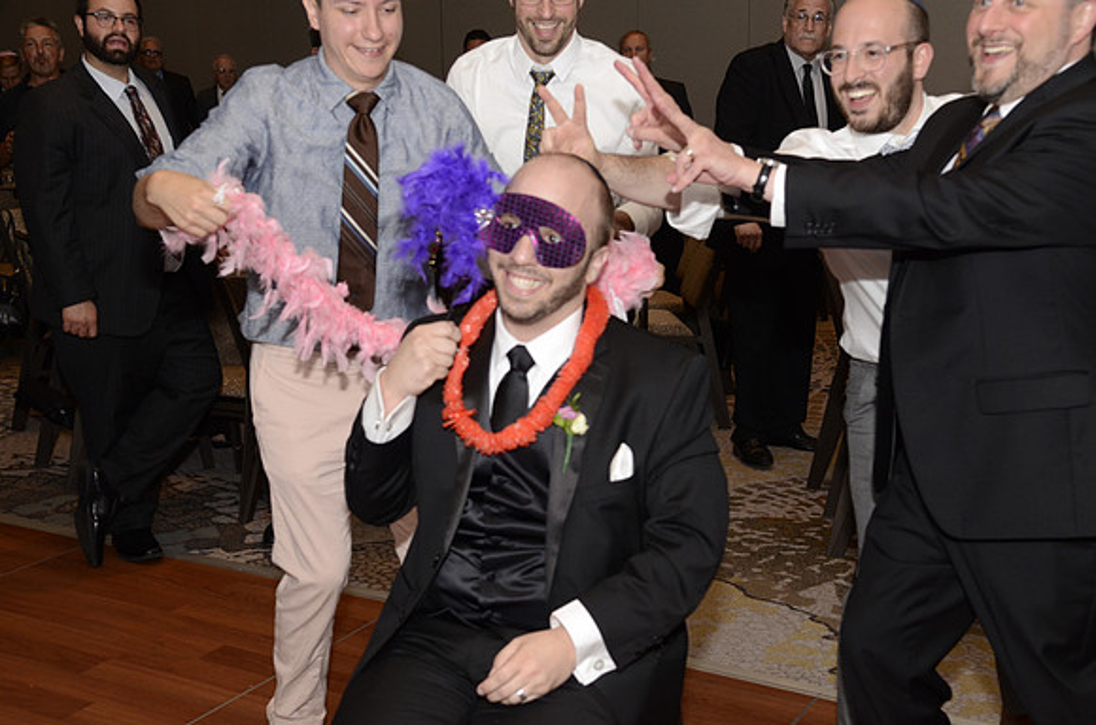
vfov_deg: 28.8
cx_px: 548
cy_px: 362
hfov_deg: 42.4
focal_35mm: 46
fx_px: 1413
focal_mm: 31
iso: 800
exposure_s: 1/160
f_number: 4.5
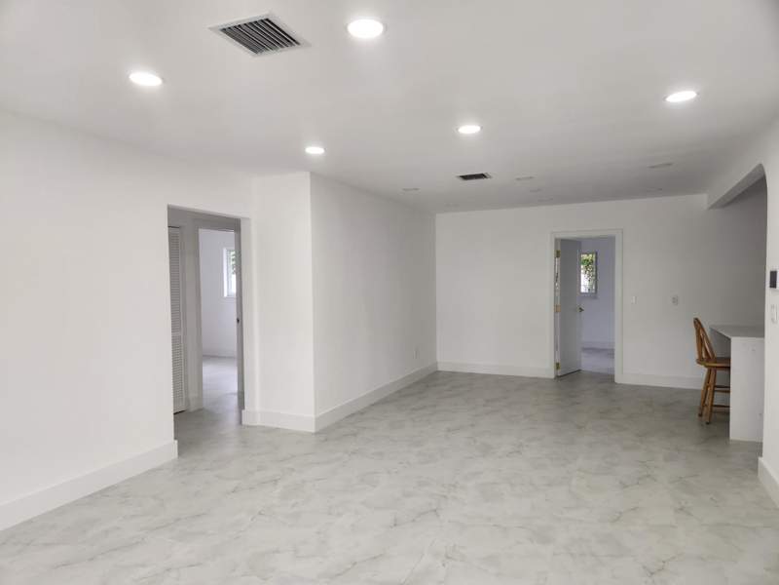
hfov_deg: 73.9
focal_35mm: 23
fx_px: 518
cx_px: 390
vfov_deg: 58.9
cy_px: 292
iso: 100
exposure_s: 1/180
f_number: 1.8
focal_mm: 5.4
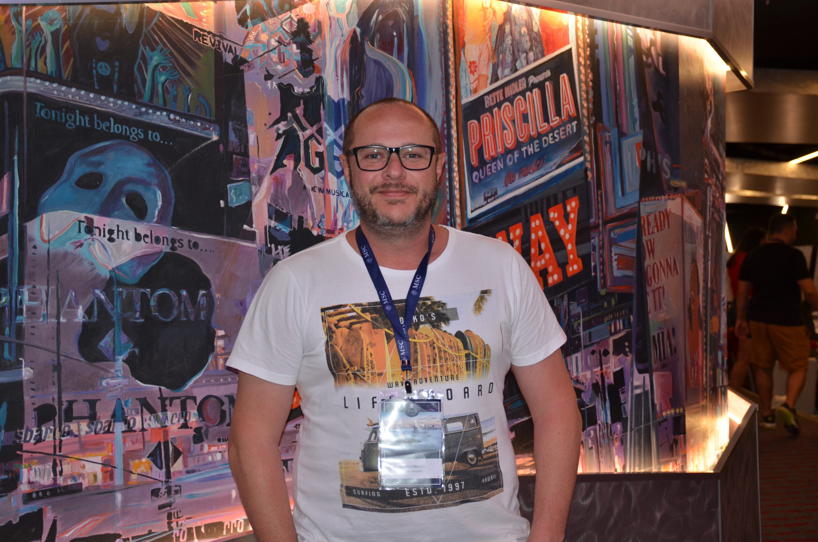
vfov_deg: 28.0
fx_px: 1088
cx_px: 409
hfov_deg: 41.2
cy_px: 271
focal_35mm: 48
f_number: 4
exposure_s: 1/60
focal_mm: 32
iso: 800
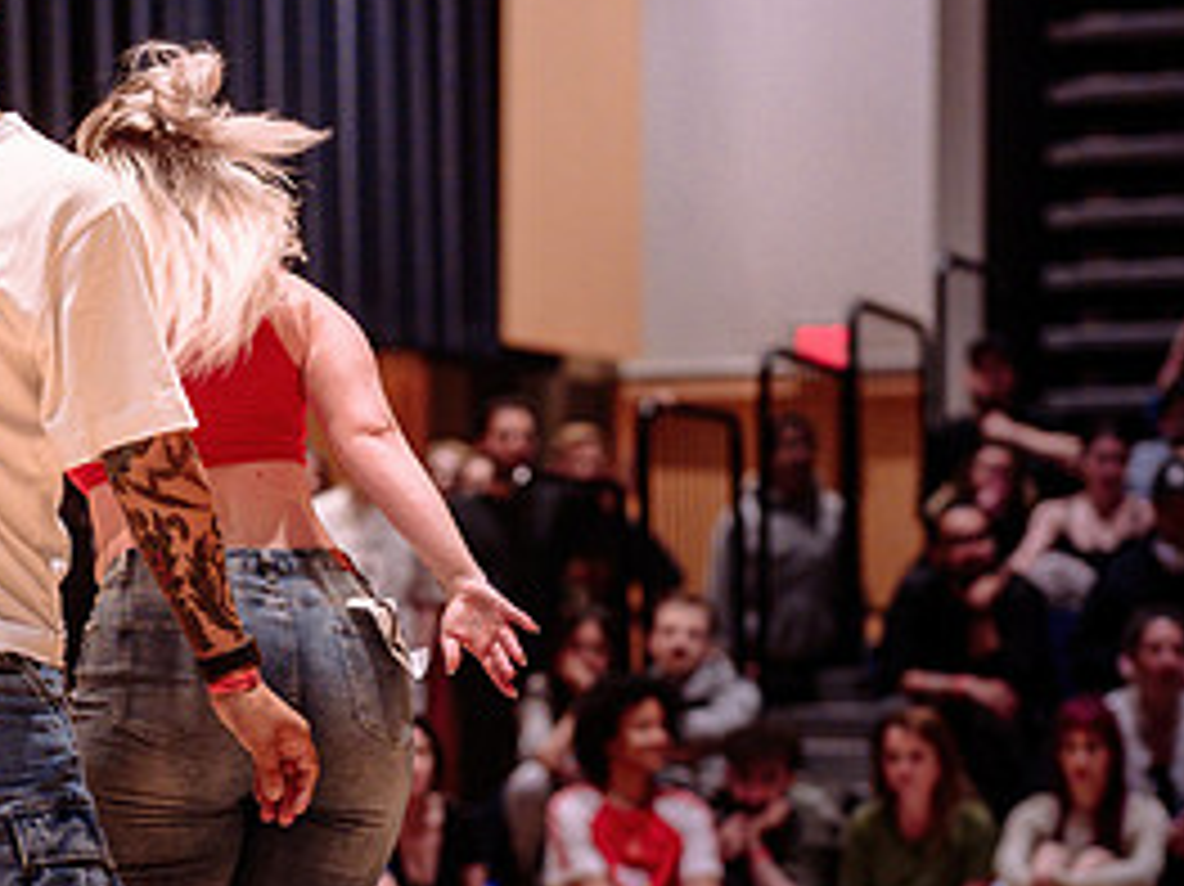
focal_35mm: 128
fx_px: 4376
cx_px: 374
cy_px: 797
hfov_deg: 15.4
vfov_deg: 11.5
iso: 1600
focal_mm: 50
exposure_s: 1/250
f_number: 1.4
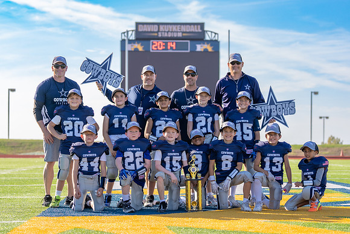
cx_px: 167
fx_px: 924
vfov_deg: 14.4
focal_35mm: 95
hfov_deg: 21.4
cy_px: 119
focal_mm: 70
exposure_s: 1/800
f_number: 2.8
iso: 100
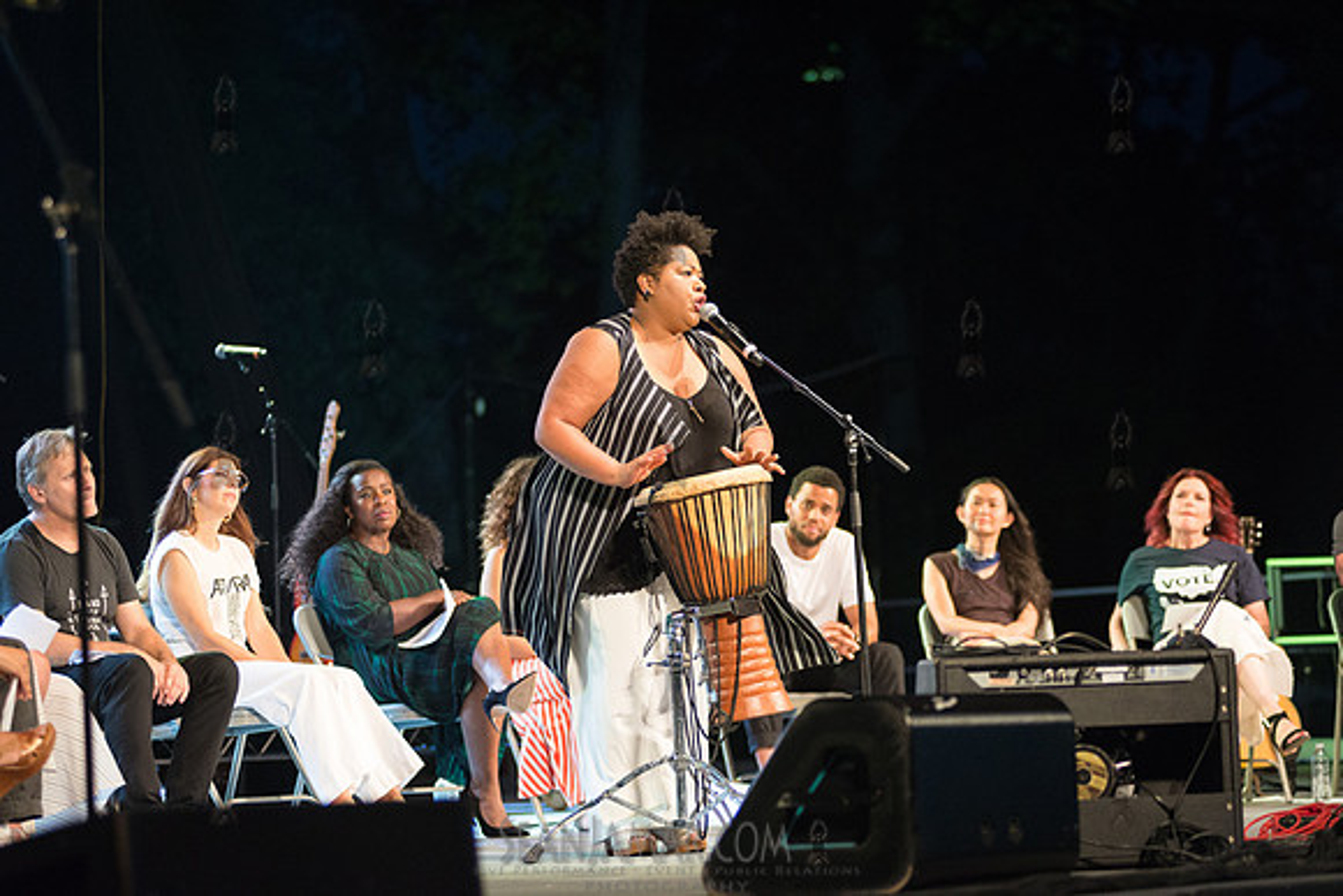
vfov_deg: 13.0
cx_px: 672
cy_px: 448
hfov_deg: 19.5
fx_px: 3918
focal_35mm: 105
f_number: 2.8
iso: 3200
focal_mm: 105
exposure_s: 1/500
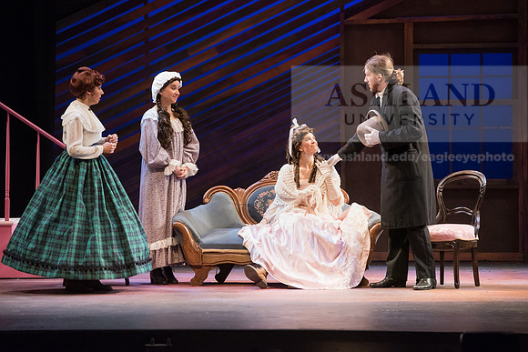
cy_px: 176
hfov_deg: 11.4
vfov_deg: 7.6
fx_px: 2640
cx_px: 264
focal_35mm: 180
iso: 5000
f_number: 3.5
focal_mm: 180
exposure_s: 1/400
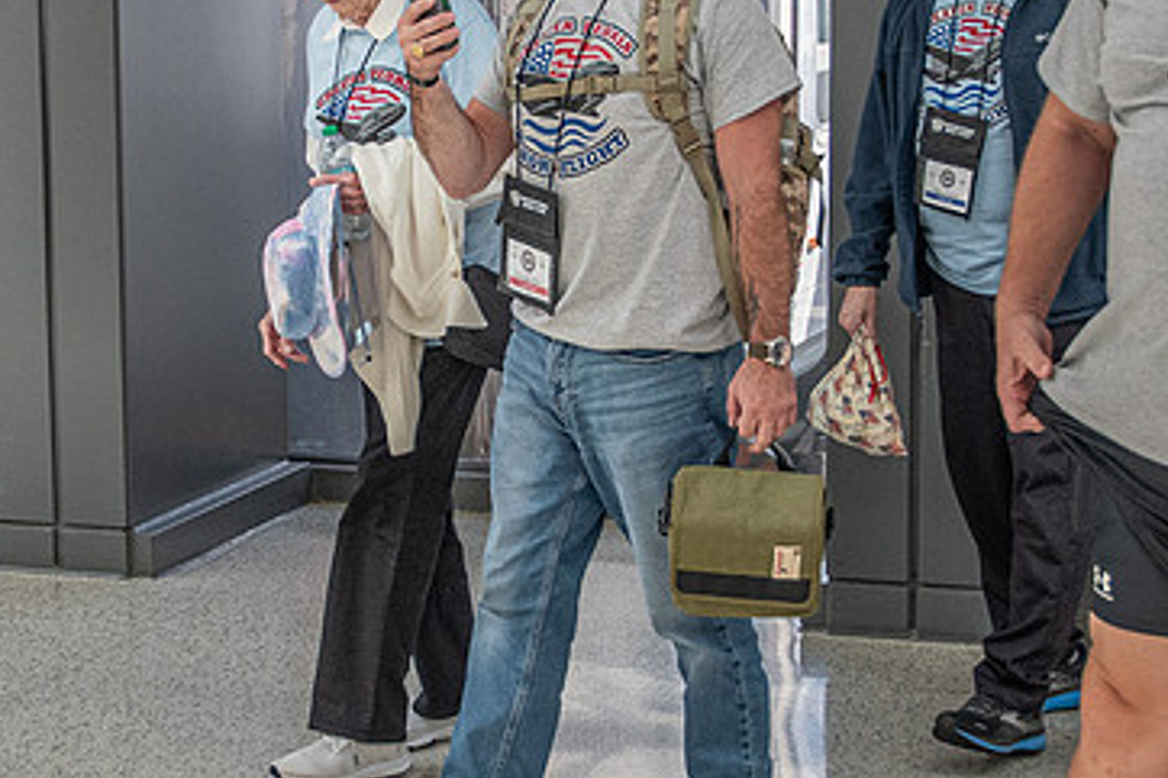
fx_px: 2692
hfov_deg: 24.4
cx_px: 454
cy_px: 311
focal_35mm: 83
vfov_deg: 16.4
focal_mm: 22
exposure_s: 1/1000
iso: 800
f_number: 3.2
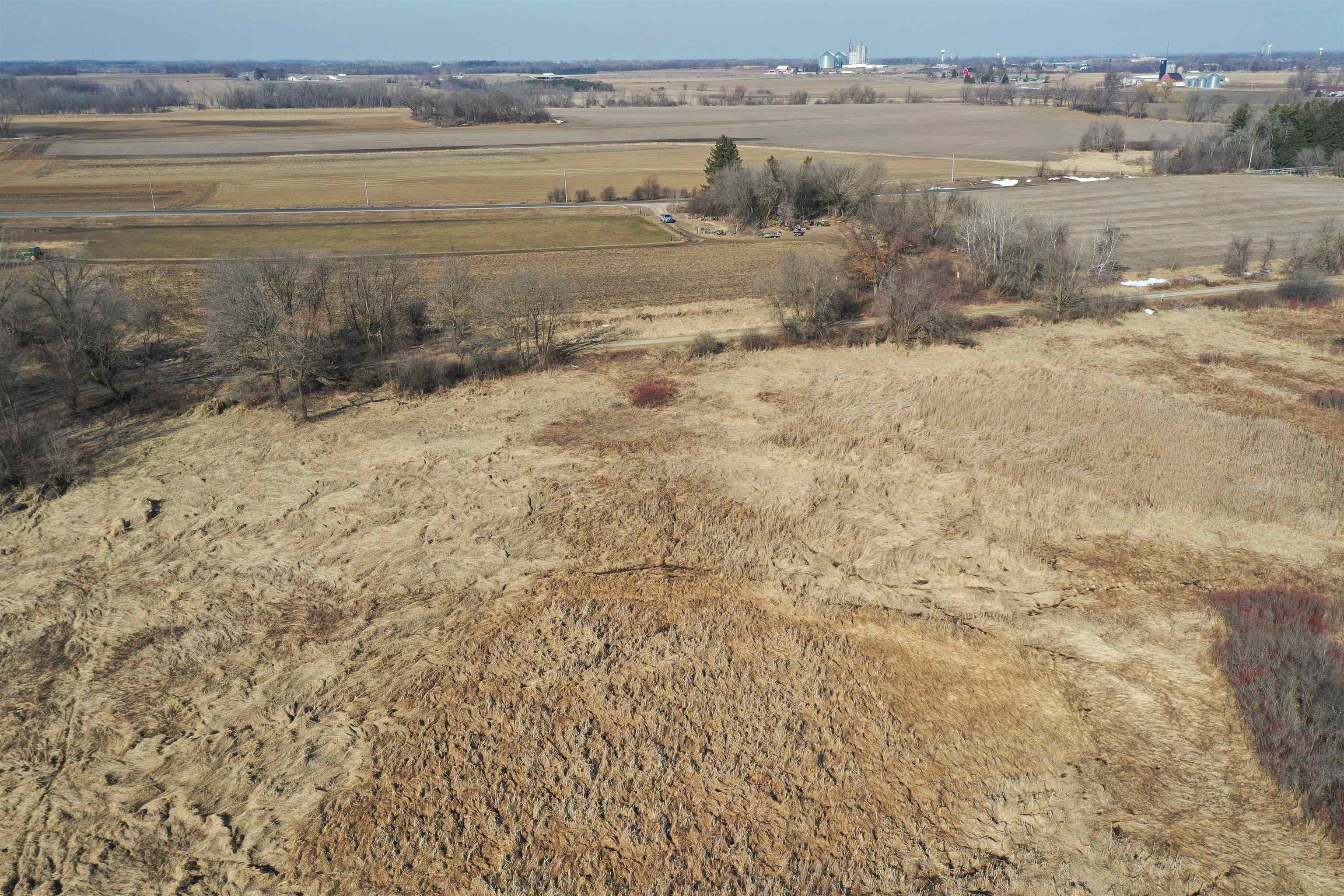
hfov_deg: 65.5
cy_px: 448
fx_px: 1045
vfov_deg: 46.4
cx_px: 672
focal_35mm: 28
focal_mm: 10.26
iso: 100
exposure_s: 1/200
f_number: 4.5
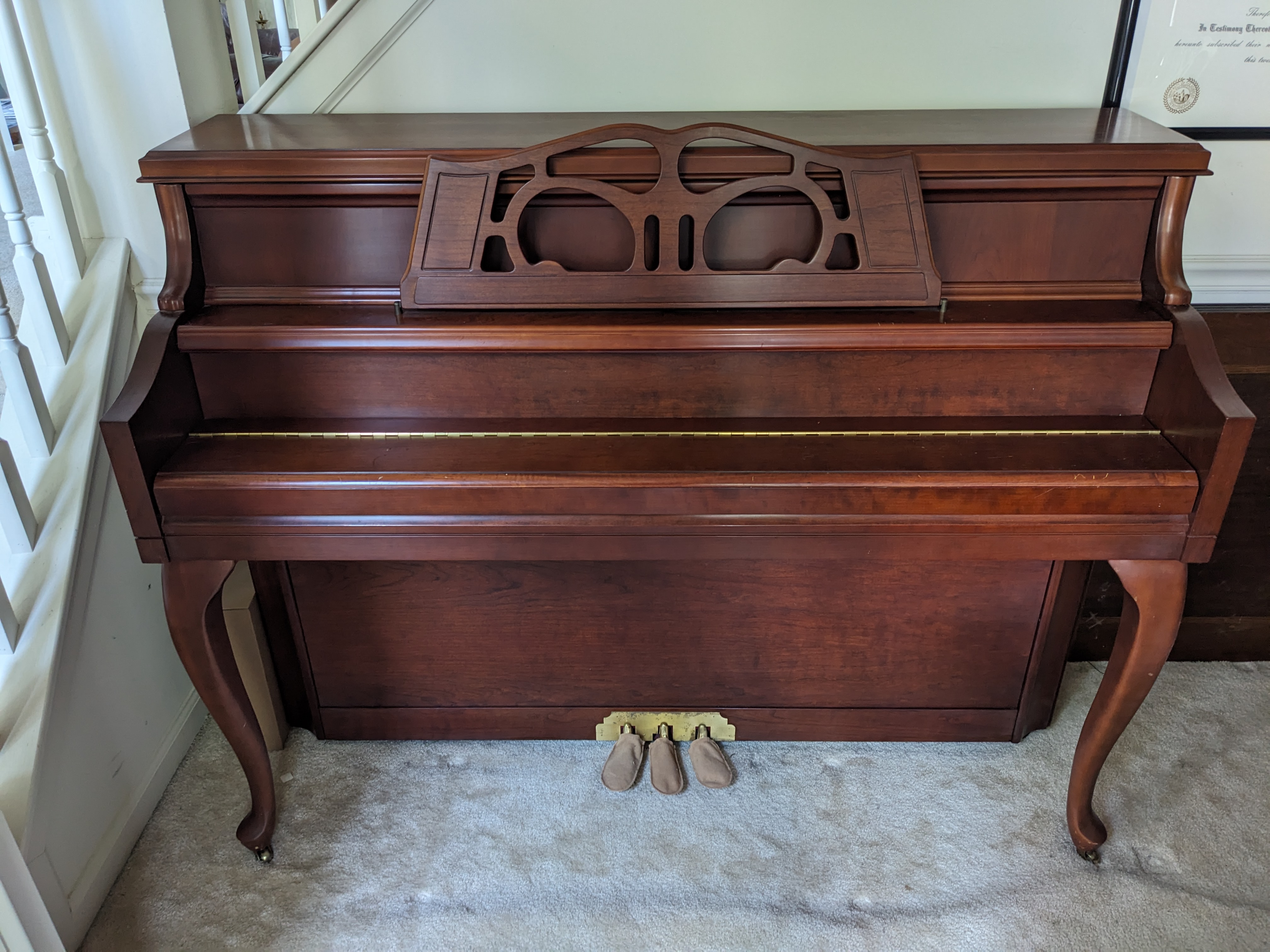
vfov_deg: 51.4
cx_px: 635
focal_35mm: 27
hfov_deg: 65.3
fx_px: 991
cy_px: 476
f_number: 1.73
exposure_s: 1/24
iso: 144
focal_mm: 4.38
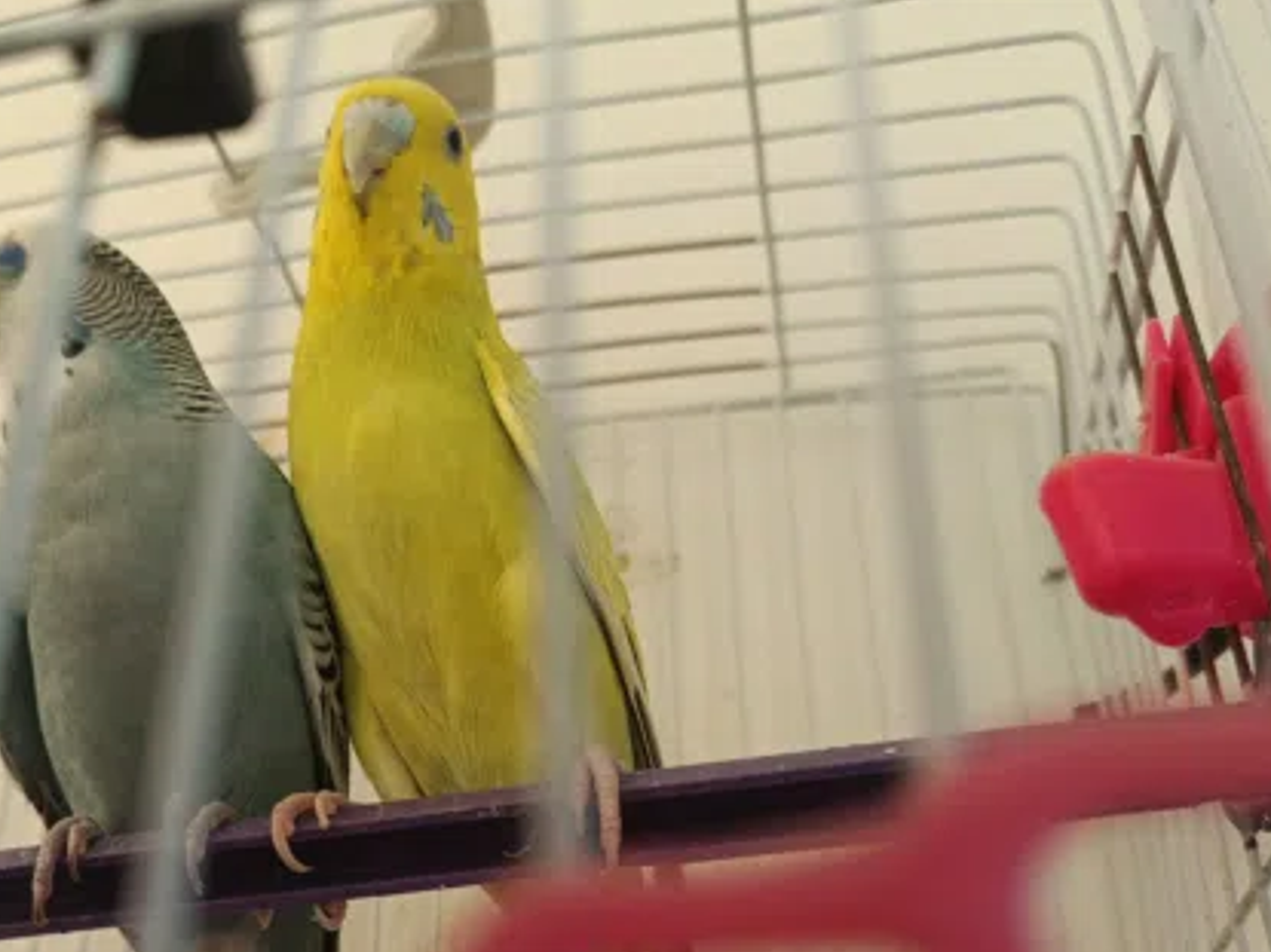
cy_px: 683
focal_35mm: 37
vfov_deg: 37.9
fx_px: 1358
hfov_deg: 49.2
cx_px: 417
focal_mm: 5.24
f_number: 1.7
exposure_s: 1/100
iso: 50
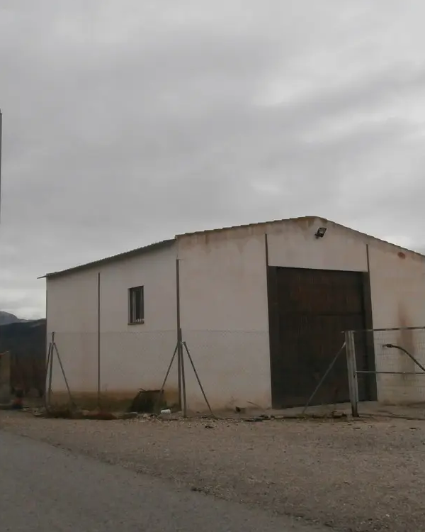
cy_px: 260
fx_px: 629
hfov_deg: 37.3
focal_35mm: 40
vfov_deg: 45.8
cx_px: 190
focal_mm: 5.36
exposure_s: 1/500
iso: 320
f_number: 3.5
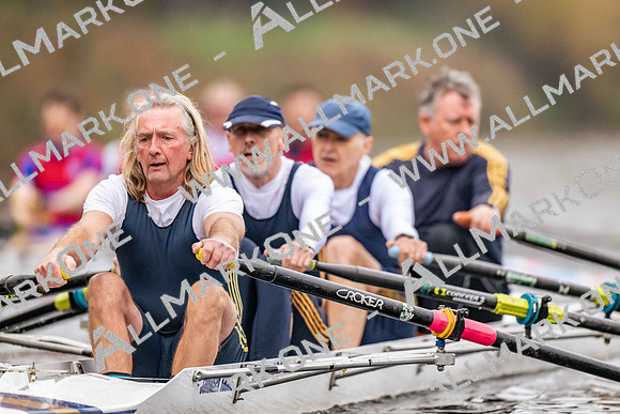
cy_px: 207
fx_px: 10335
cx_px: 310
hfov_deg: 3.4
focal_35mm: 600
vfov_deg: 2.3
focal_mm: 600
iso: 4500
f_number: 4
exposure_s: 1/2500
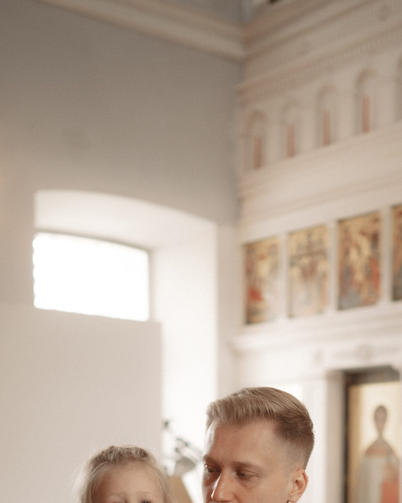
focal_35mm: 79
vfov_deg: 22.3
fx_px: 1175
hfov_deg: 19.3
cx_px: 302
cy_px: 601
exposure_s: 1/320
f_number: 1.8
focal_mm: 35
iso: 500
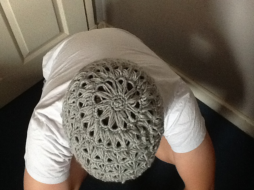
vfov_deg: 32.9
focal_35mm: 44
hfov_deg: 42.9
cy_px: 95
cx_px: 127
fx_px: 323
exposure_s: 1/24
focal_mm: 2.03
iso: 320
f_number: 2.4
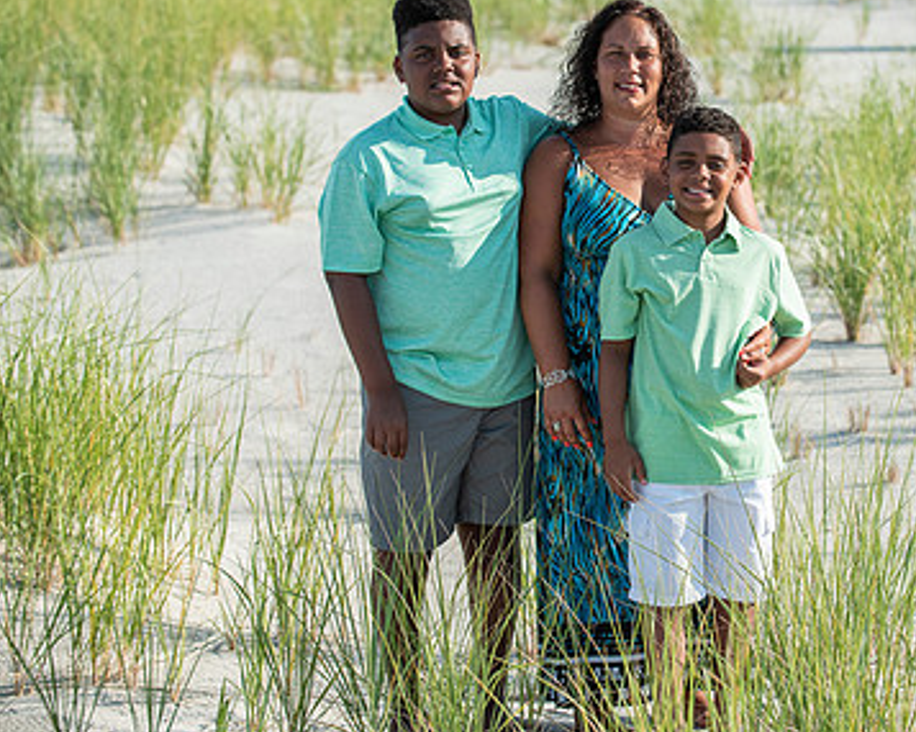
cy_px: 271
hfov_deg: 13.3
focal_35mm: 145
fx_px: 3928
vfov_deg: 10.6
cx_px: 700
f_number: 4
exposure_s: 1/2000
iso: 250
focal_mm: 95
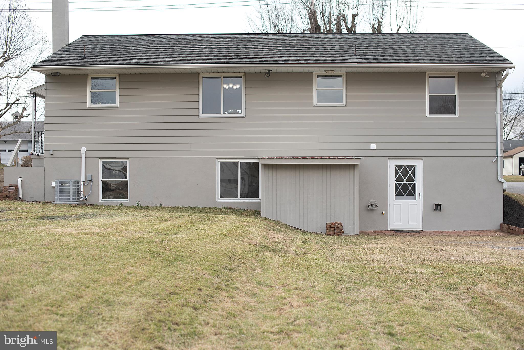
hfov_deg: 39.6
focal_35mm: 50
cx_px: 262
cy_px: 175
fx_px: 728
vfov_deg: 27.0
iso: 400
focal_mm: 50
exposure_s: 1/2500
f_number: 3.2
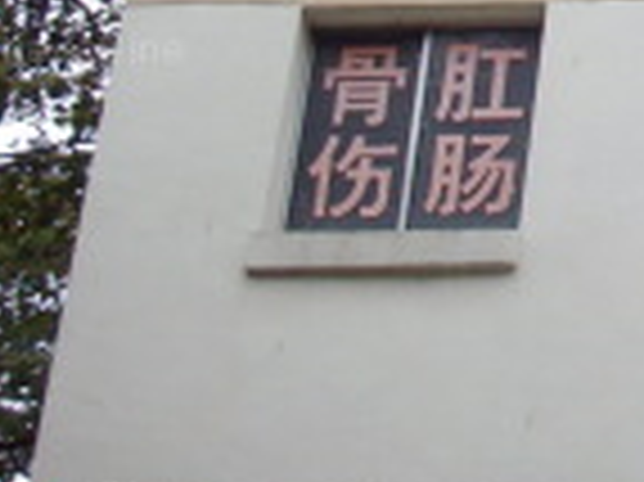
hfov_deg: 12.7
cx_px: 1162
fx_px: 2640
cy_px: -396
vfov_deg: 9.9
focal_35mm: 142
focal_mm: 6.2
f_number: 5.6
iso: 80
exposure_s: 1/250
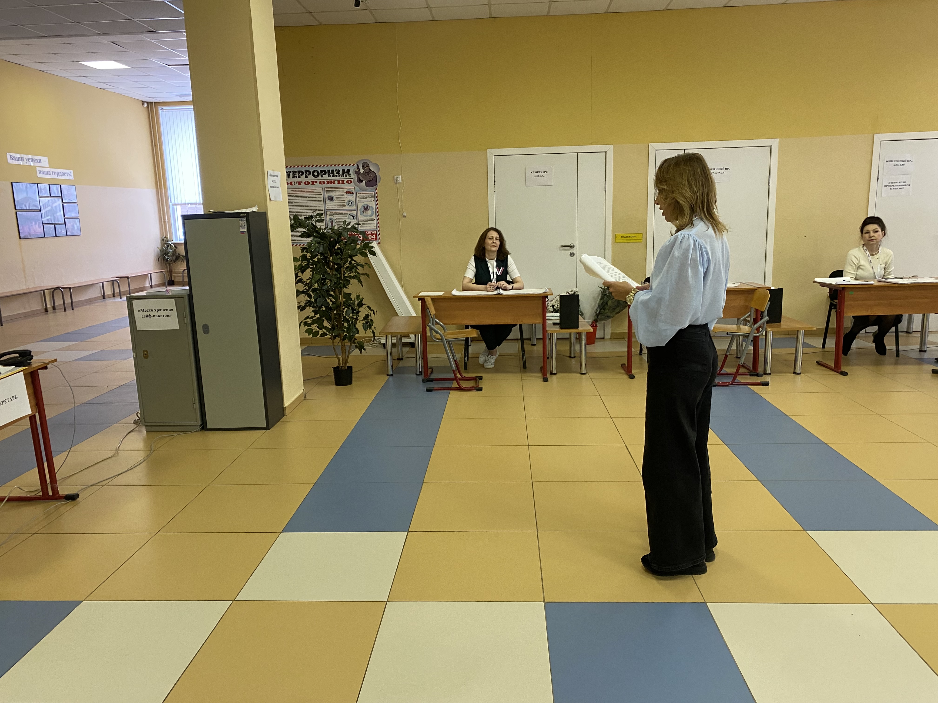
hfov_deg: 67.3
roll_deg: +2.4
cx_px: 469
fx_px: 705
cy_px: 352
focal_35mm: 26
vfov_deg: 53.1
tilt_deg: -10.8
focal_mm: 4.25
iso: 250
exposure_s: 1/50
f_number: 1.8
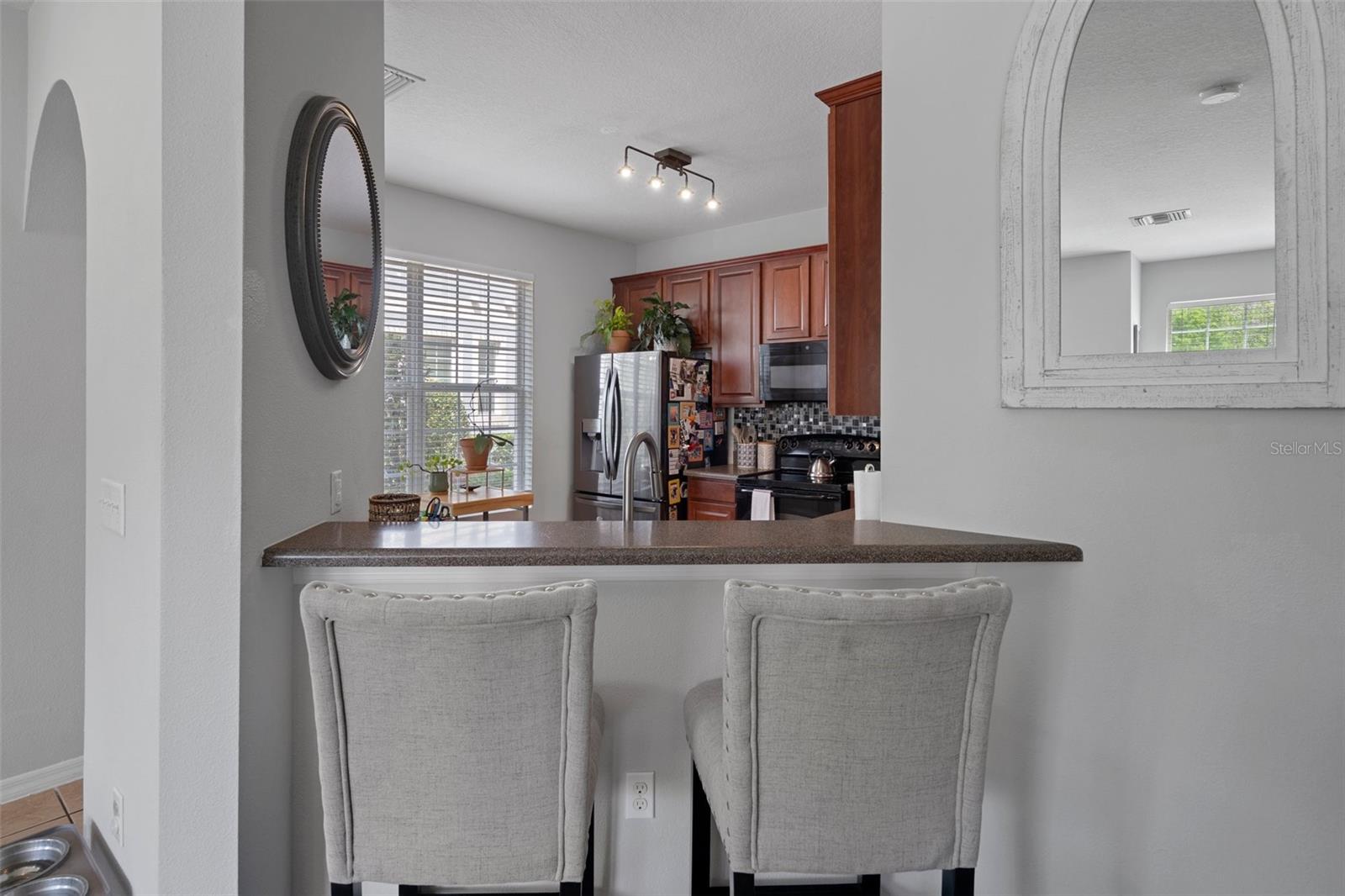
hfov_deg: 93.3
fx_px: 635
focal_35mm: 17
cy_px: 448
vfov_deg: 70.4
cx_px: 672
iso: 320
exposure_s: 1/1.25
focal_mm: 17
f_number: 9
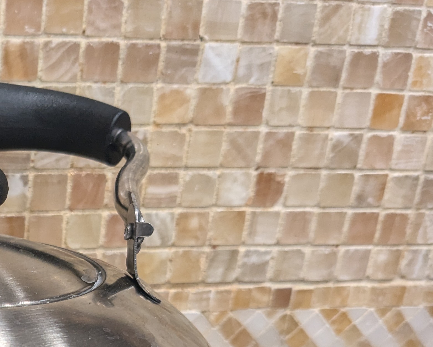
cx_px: -66
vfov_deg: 21.0
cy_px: 412
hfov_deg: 25.5
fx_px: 871
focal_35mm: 68
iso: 110
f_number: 1.73
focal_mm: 4.38
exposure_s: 1/24
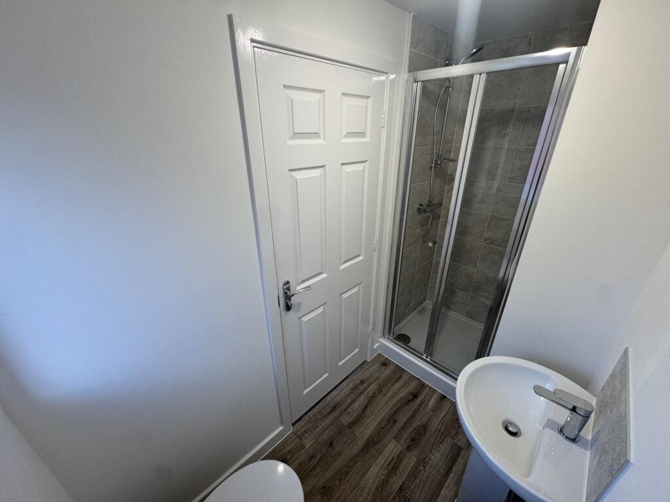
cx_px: 335
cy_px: 251
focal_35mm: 14
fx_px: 271
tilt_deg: -23.5
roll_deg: +0.0
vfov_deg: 85.7
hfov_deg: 102.1
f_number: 2.2
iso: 100
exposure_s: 1/100
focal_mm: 2.22
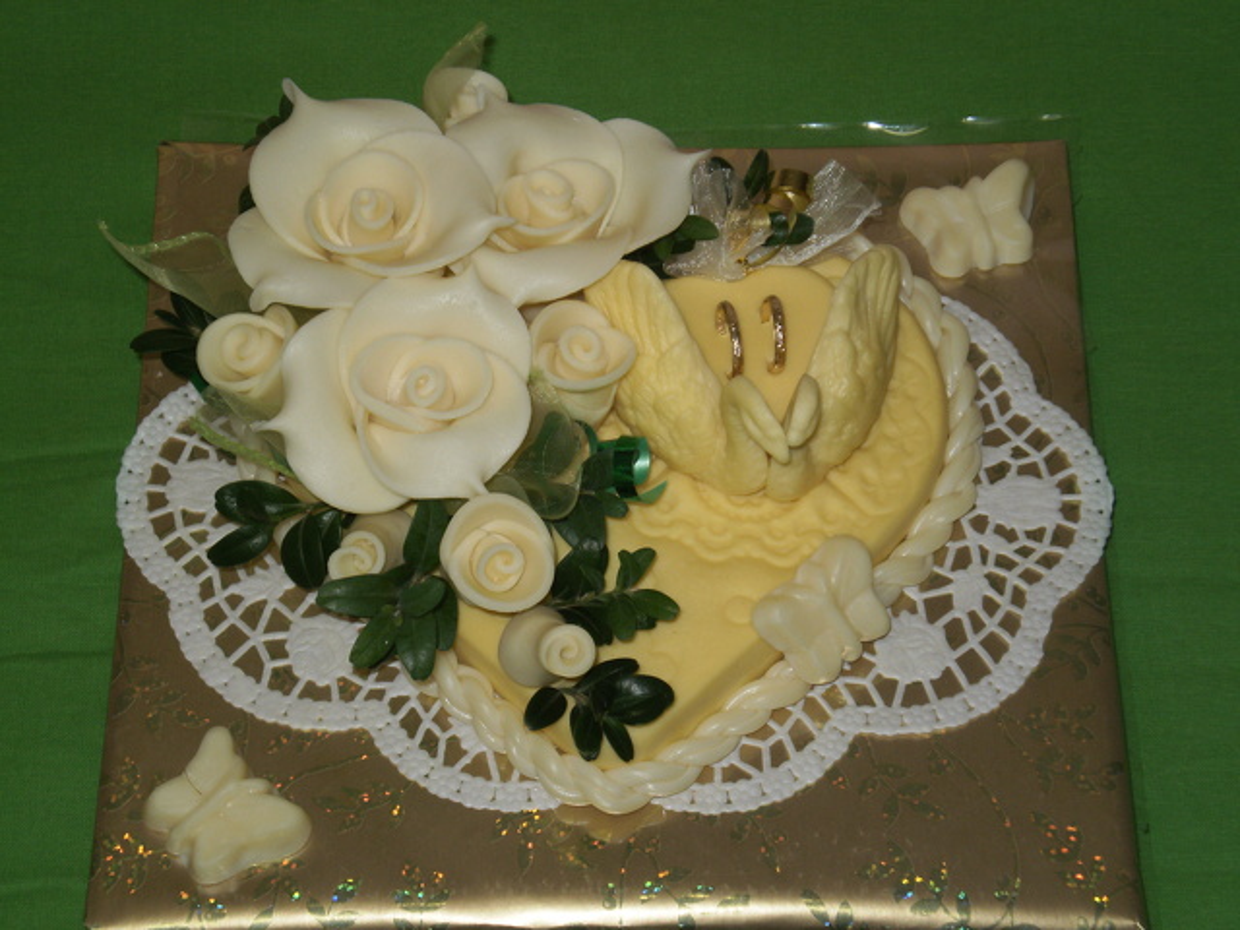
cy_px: 465
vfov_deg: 17.2
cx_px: 620
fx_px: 3081
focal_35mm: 86
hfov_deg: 22.8
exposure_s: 1/50
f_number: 5.1
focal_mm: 14.3
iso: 100
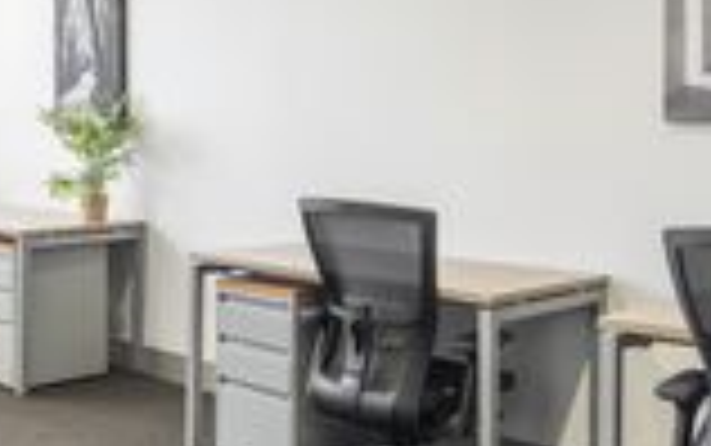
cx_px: 238
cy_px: 146
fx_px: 1028
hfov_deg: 37.8
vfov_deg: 24.3
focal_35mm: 53
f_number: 14
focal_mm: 18
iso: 200
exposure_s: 1/6
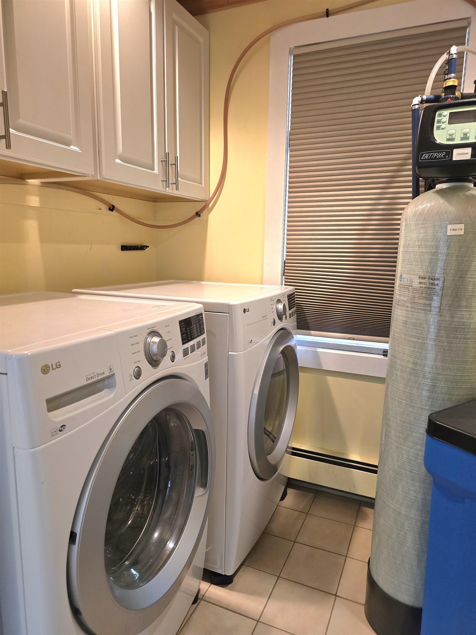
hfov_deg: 58.9
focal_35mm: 23
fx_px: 422
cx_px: 238
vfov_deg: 73.9
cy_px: 318
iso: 500
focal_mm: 6.3
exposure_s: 1/120
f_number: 1.7
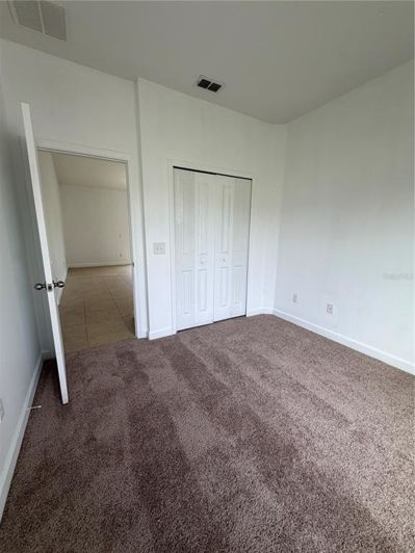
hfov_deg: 85.7
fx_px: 224
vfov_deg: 102.1
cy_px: 276
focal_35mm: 14
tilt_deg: -10.9
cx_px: 208
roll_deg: -1.1
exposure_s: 1/121
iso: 64
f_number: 2.2
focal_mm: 2.22
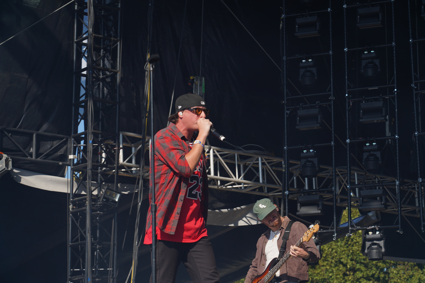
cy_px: 142
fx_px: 1239
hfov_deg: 19.5
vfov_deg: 13.0
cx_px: 212
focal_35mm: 105
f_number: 7.1
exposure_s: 1/400
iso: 100
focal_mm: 105
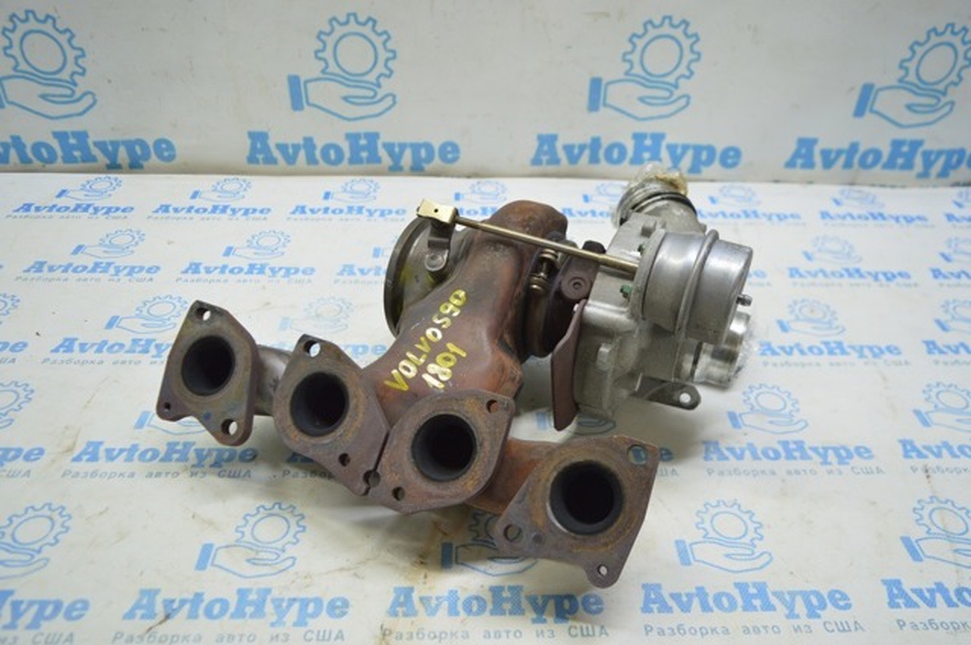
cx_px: 486
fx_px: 727
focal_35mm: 27
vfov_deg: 47.8
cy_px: 322
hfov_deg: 67.4
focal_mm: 18
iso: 400
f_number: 3.5
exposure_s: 1/40
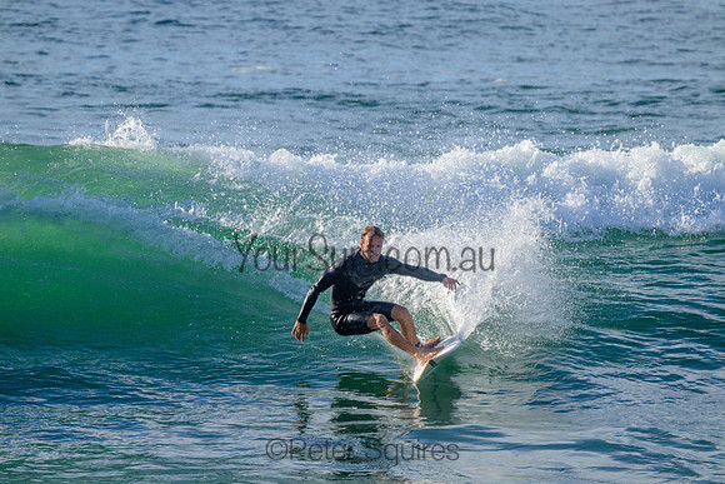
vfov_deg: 1.7
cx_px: 362
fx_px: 16114
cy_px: 242
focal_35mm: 800
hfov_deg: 2.6
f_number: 11
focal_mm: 800
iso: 1000
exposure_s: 1/2000
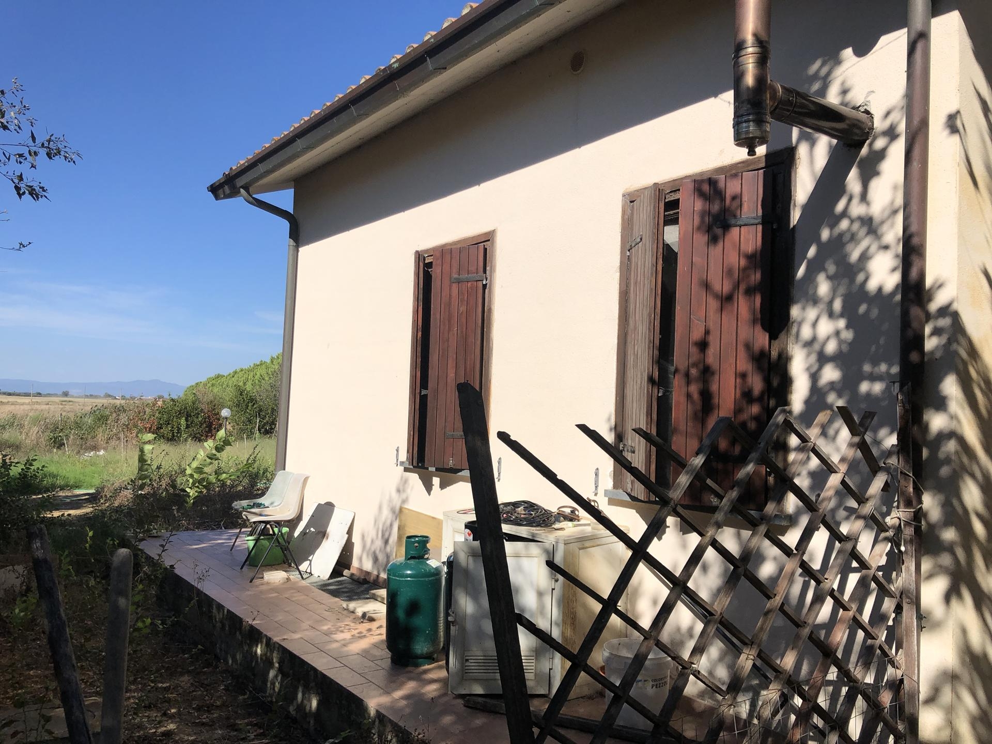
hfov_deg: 63.4
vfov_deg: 49.7
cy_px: 372
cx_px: 496
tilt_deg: +2.4
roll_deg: -1.7
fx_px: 802
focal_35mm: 28
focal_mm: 4
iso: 20
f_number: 1.8
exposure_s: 1/3745
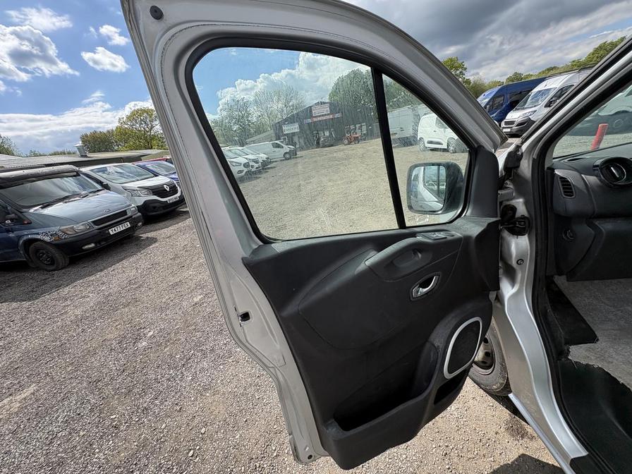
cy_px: 237
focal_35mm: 14
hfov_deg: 102.1
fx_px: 256
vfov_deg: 85.7
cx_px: 316
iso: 50
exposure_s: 1/734
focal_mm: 2.22
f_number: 2.2
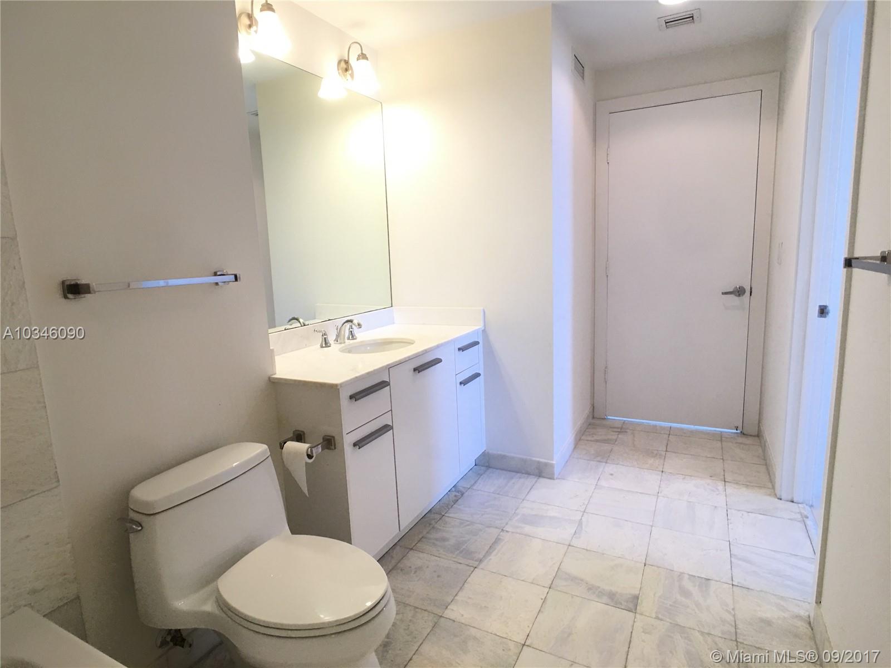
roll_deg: +2.1
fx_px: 746
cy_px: 334
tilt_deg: -8.9
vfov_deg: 48.2
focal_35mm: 29
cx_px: 446
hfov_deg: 61.7
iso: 40
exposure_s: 1/30
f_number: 2.2
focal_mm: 4.15
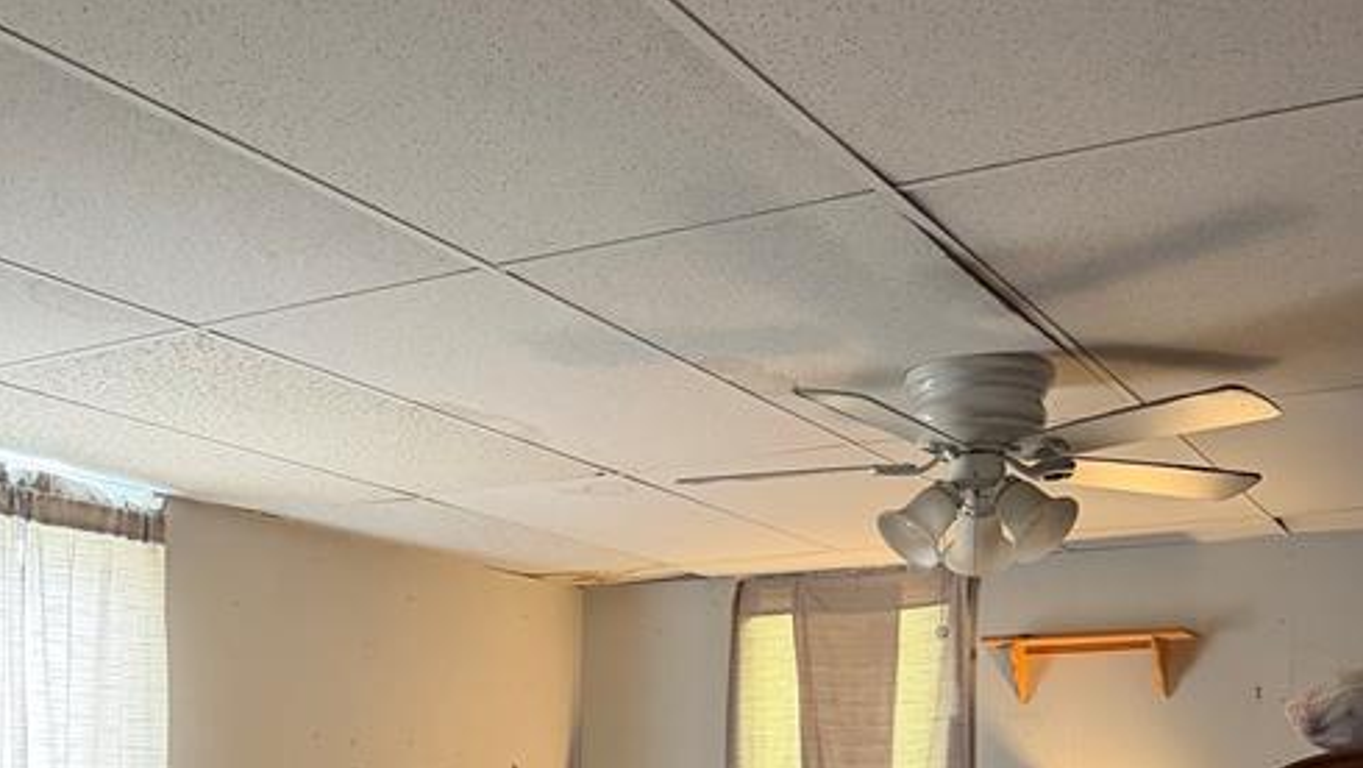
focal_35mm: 41
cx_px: 707
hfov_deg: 49.4
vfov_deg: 27.0
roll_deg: -1.7
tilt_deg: -1.2
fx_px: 1482
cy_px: 815
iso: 800
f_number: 1.78
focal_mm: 6.76
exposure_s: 1/40
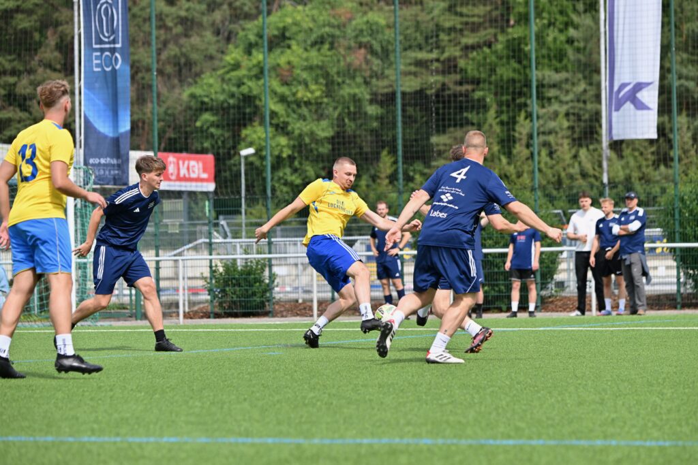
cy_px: 232
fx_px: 3587
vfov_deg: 7.4
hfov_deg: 11.1
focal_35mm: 185
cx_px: 349
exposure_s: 1/1600
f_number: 5.3
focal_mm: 185
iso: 250
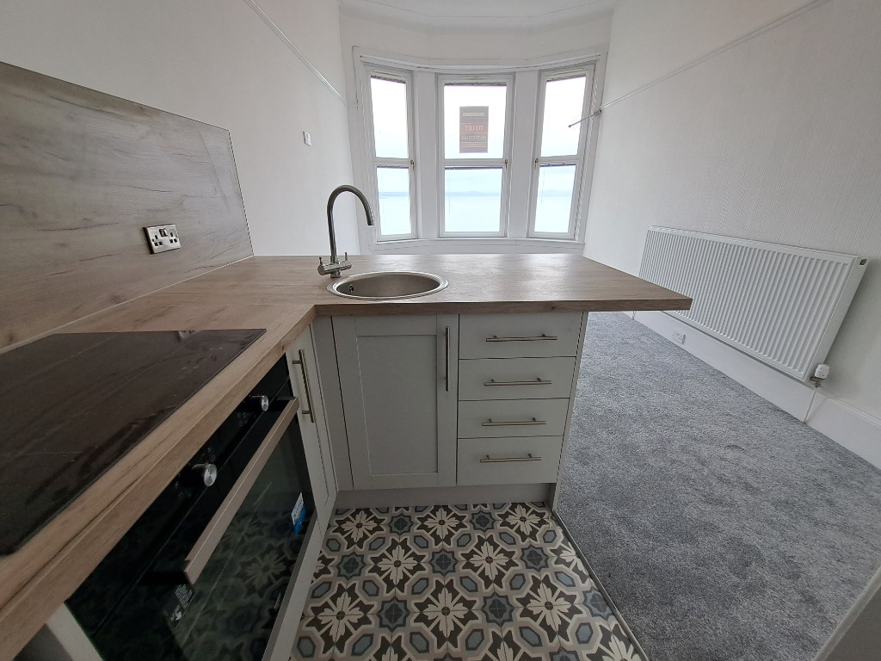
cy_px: 330
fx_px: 331
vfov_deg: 89.9
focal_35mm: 13
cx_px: 440
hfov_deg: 106.2
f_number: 2.2
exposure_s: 1/50
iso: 50
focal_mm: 1.74
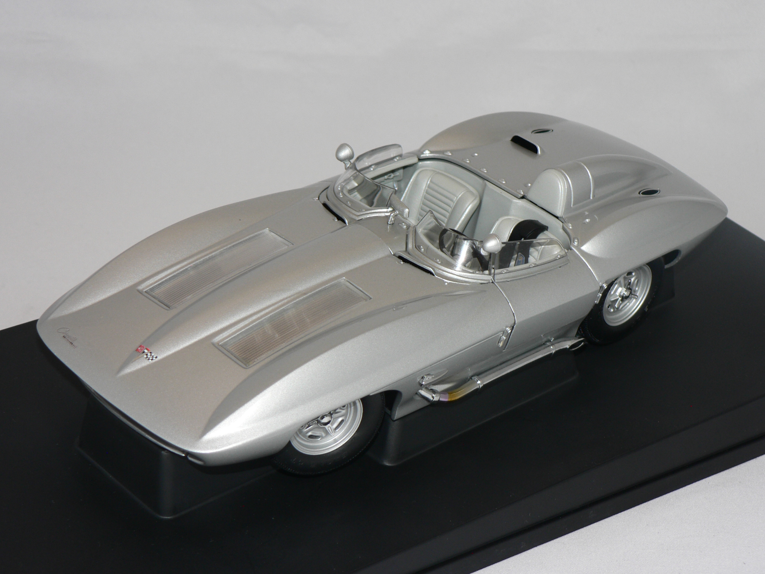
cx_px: 382
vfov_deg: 17.0
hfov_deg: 22.5
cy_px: 287
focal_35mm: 87
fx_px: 1923
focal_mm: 14.5
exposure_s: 1/60
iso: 80
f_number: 3.2
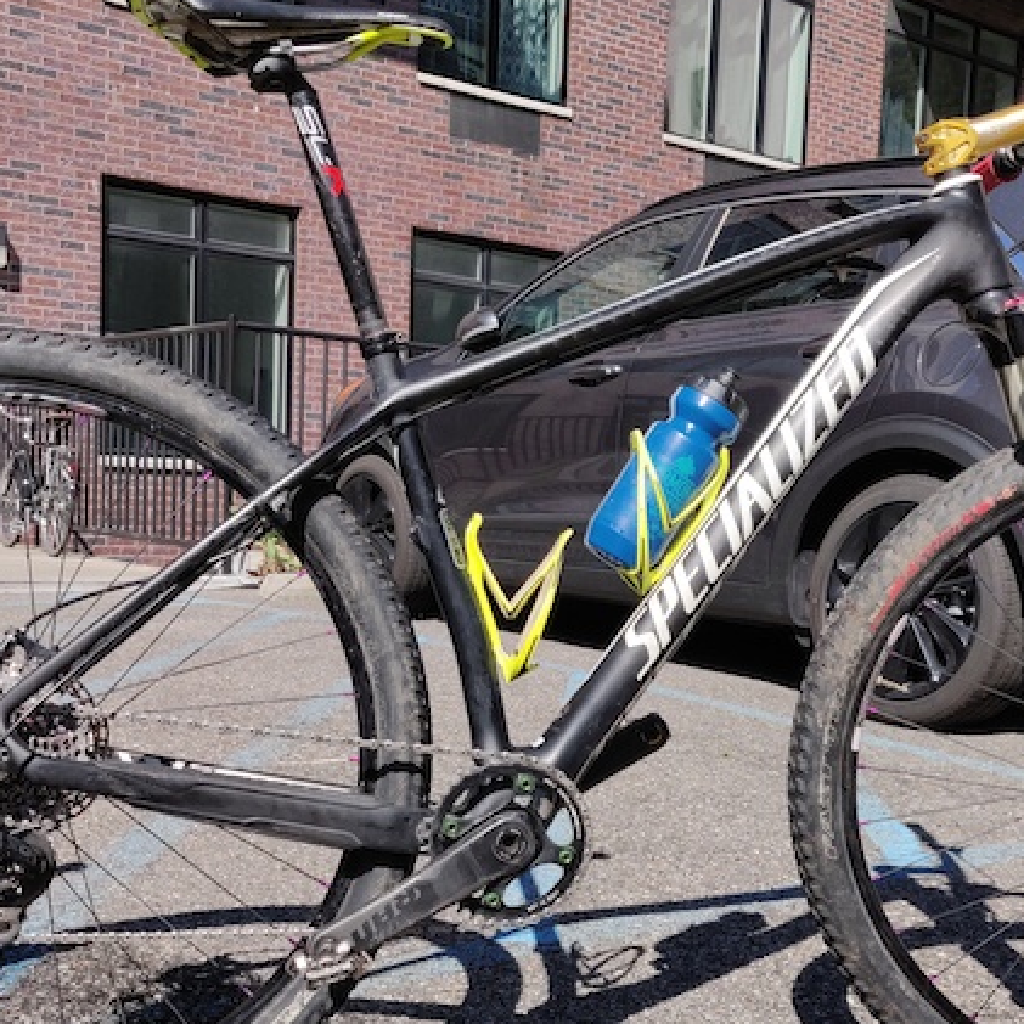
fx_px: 1406
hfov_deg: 39.9
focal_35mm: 42
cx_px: 598
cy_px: 654
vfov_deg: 39.7
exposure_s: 1/1872
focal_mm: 4.25
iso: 100
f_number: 1.7
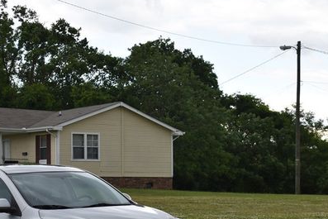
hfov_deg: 23.3
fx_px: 793
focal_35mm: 87
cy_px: 170
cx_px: 125
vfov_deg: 15.6
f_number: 6.3
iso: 200
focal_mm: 36
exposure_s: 1/250
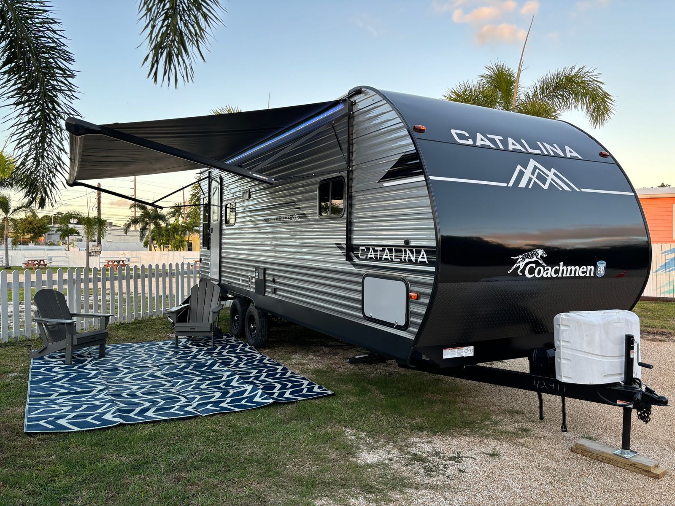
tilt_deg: -0.9
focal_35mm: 26
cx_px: 338
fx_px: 507
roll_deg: +0.0
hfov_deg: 67.3
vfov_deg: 53.1
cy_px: 253
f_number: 1.6
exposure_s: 1/144
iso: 40
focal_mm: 5.96
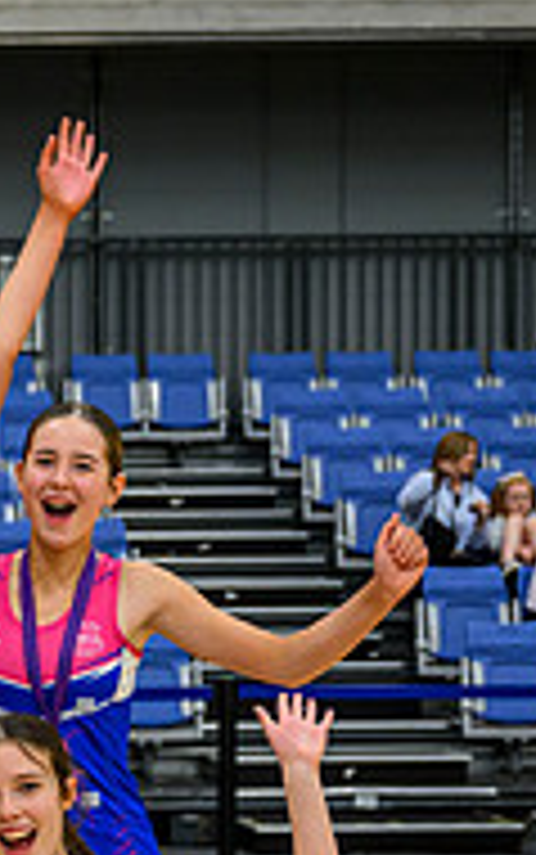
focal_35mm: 143
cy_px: 736
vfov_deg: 14.5
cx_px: -477
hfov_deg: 8.8
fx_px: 3337
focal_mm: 46
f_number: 3.5
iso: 2500
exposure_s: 1/400
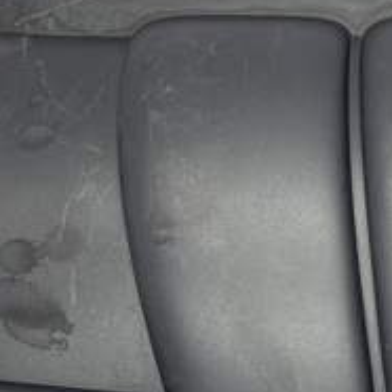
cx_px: 521
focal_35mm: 76
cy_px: 276
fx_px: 974
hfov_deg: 20.6
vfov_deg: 22.6
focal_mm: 5.1
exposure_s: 1/144
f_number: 1.6
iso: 32
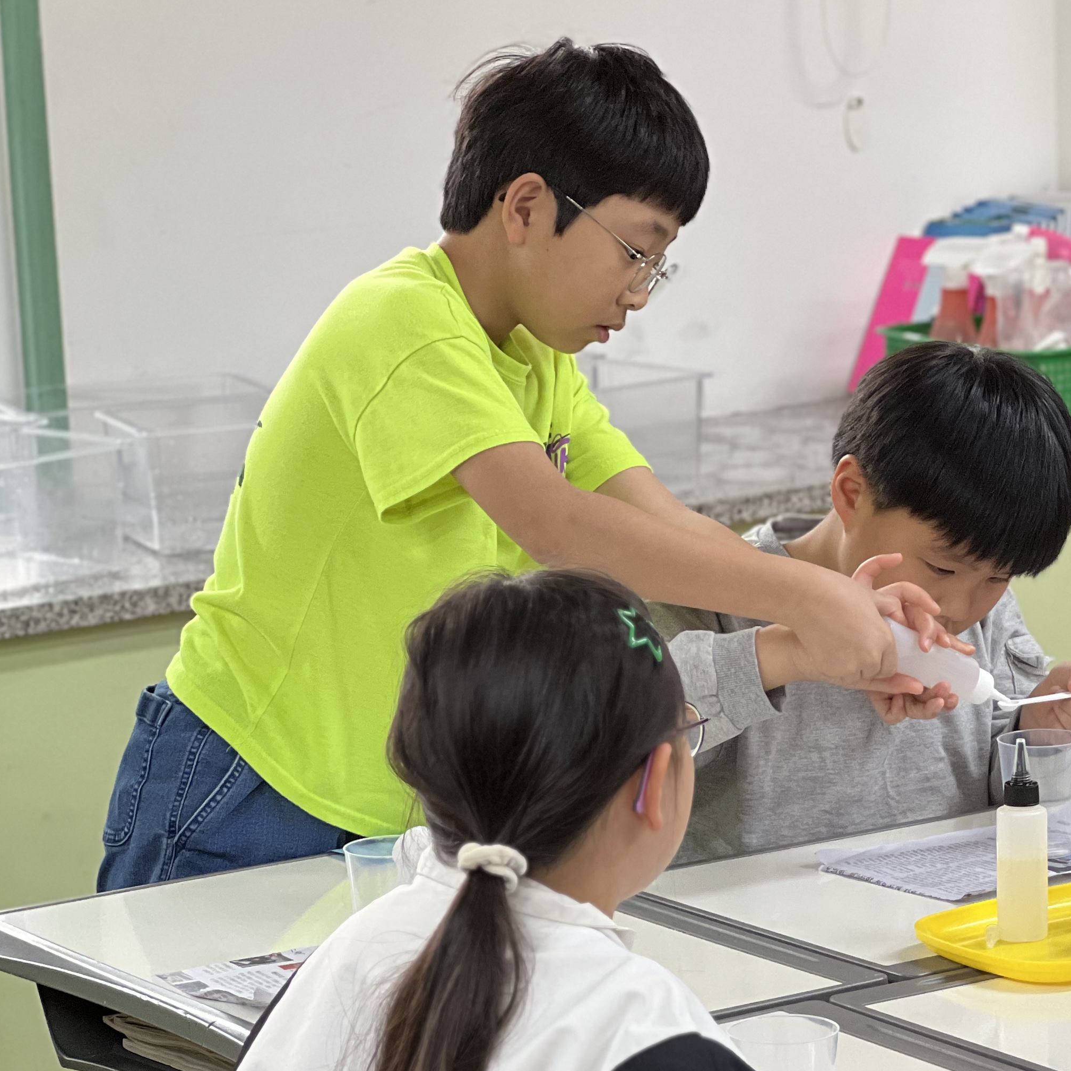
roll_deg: +2.0
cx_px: 1033
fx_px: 4761
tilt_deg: -12.6
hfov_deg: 12.7
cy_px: 764
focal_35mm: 136
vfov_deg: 12.8
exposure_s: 1/40
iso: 125
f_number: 2.8
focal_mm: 9
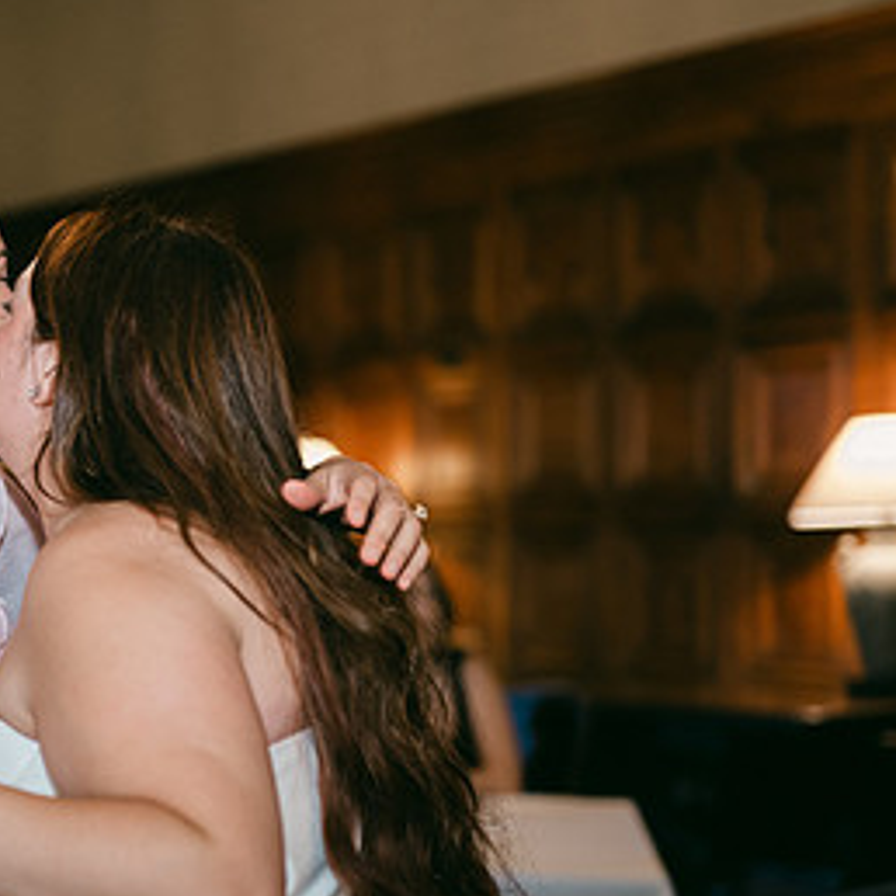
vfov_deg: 25.7
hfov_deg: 24.4
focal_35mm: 67
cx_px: -31
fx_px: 1962
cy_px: 550
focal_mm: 35
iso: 640
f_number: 1.2
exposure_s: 1/125
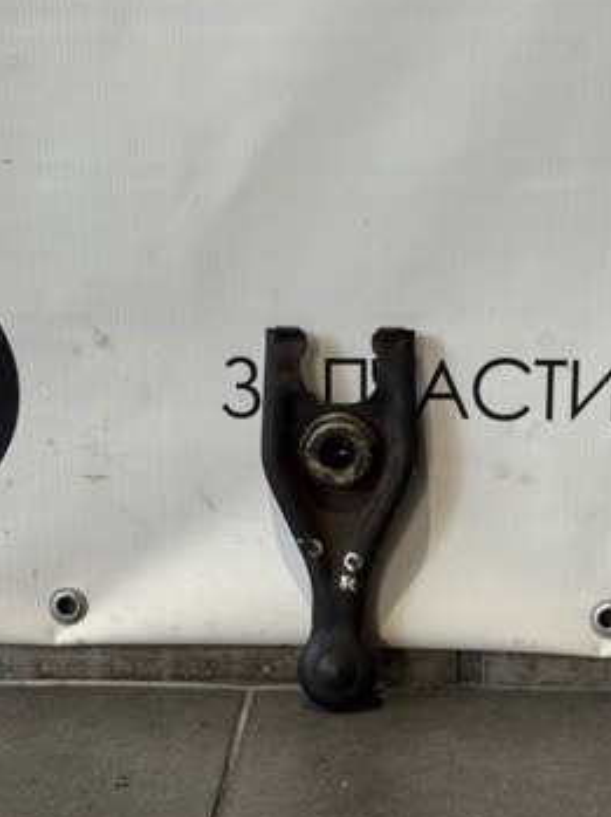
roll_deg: -0.1
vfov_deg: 29.4
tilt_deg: -14.3
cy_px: 475
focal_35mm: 66
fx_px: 1556
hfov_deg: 22.2
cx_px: 343
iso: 100
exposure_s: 1/100
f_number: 1.78
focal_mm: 6.76
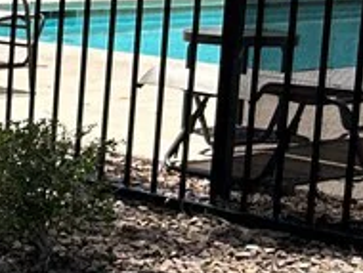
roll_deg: +0.3
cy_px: 101
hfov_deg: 11.5
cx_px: -518
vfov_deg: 10.6
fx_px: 1470
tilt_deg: -8.9
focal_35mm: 140
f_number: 1.5
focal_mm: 5.7
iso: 50
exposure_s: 1/2123
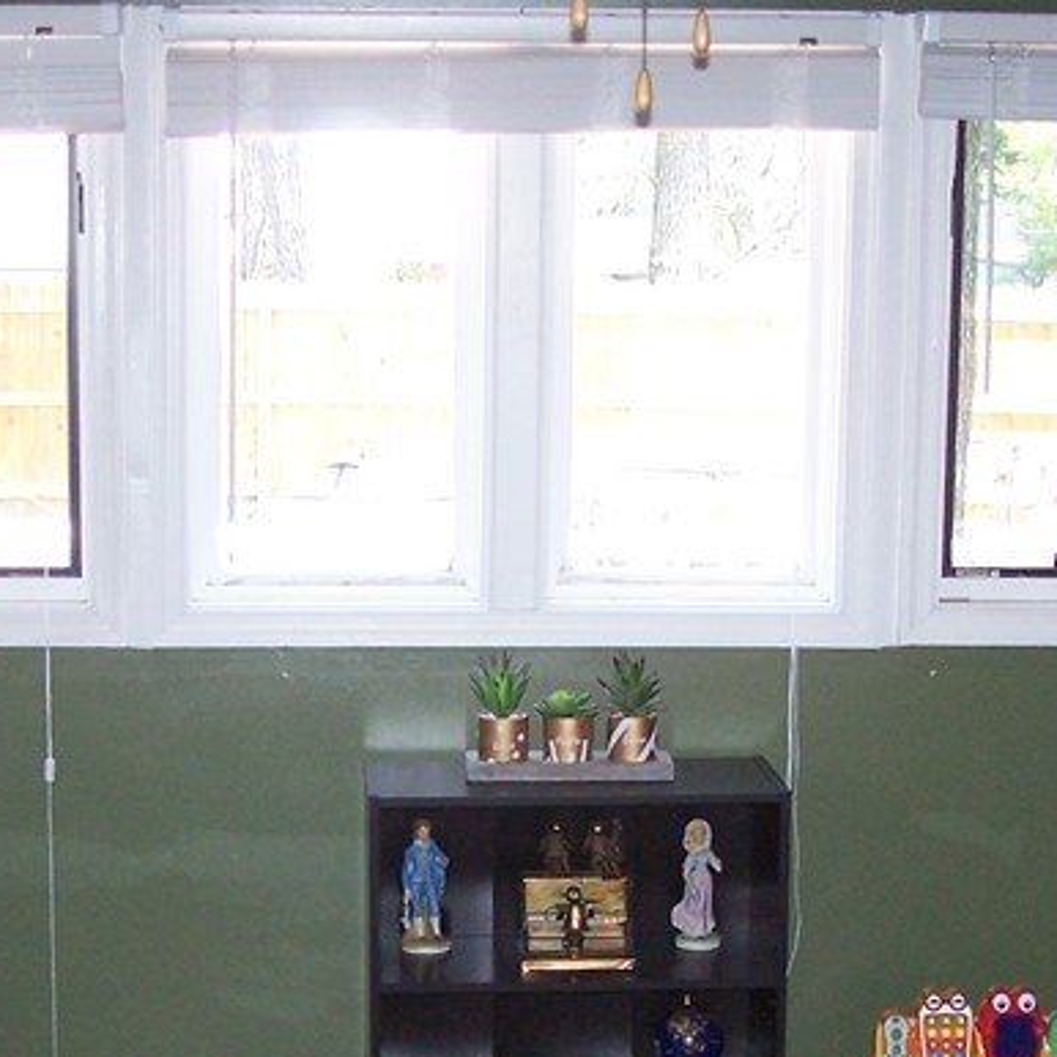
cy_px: 832
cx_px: 490
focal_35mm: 89
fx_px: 3075
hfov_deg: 19.5
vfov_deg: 19.3
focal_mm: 6.3
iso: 140
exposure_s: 1/60
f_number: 2.8
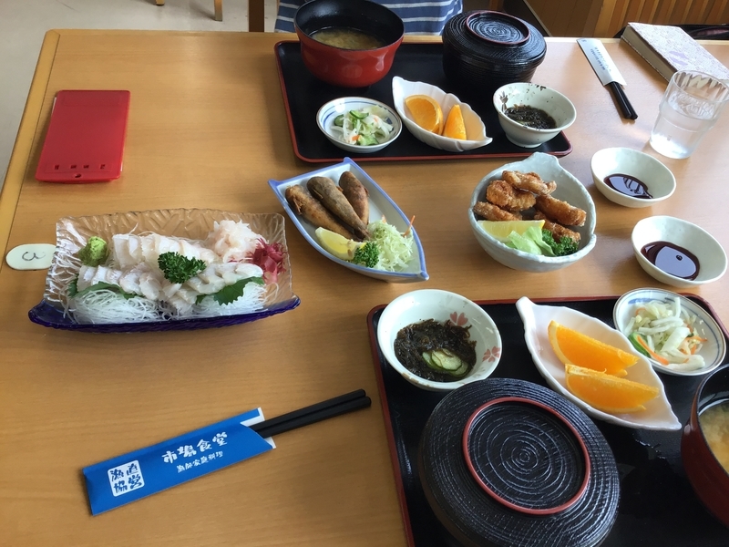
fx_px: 653
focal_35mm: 31
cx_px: 364
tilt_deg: -46.9
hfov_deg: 58.4
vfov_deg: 45.4
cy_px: 274
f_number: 2.4
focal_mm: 3.3
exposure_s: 1/120
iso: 40
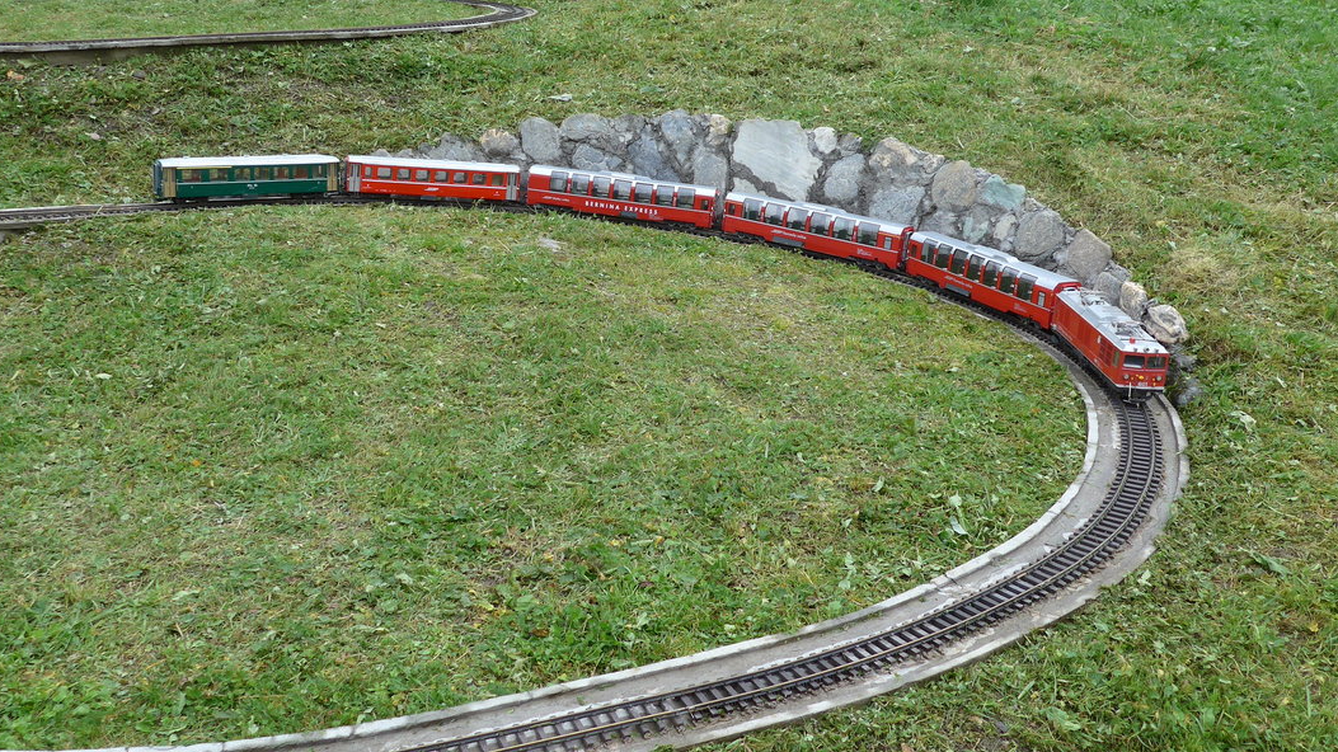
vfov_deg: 32.8
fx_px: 1277
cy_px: 318
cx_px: 624
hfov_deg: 55.3
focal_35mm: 36
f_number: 2.8
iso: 80
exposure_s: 1/640
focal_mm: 6
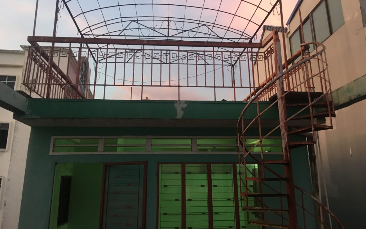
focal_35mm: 31
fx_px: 309
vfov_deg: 40.4
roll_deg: +1.1
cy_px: 91
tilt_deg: +14.9
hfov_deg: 61.2
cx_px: 184
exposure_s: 1/17
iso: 80
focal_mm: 4.15
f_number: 2.2
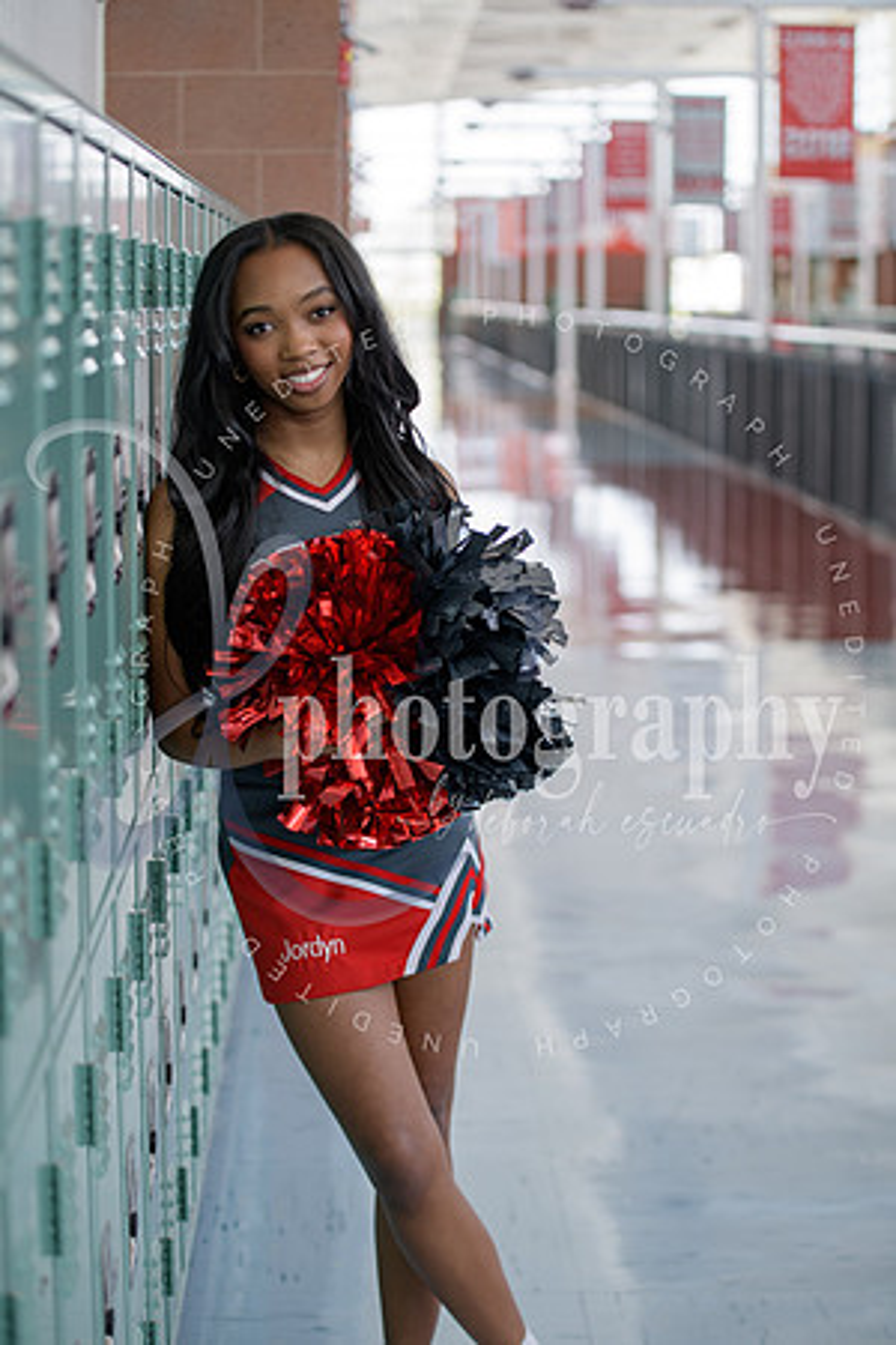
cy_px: 672
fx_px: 2613
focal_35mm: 70
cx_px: 448
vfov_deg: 28.8
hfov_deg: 19.5
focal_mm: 70
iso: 250
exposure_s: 1/125
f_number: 2.8
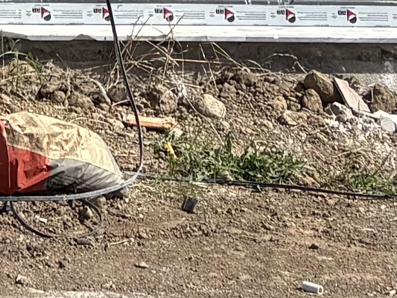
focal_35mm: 201
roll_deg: -0.2
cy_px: -814
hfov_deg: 8.7
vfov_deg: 6.3
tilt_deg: +10.1
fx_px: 2305
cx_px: -660
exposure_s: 1/4608
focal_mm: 5.96
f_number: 1.6
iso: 50
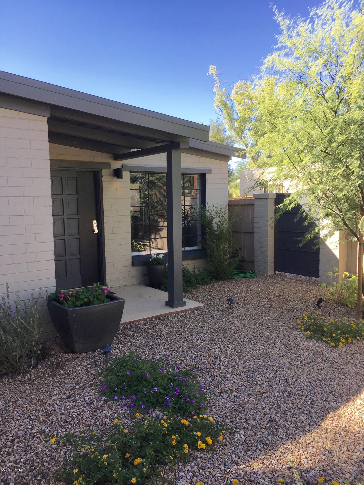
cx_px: 182
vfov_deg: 61.7
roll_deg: +1.7
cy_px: 242
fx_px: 407
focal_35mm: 29
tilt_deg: -4.2
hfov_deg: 48.2
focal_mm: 4.15
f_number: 2.2
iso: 25
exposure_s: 1/466
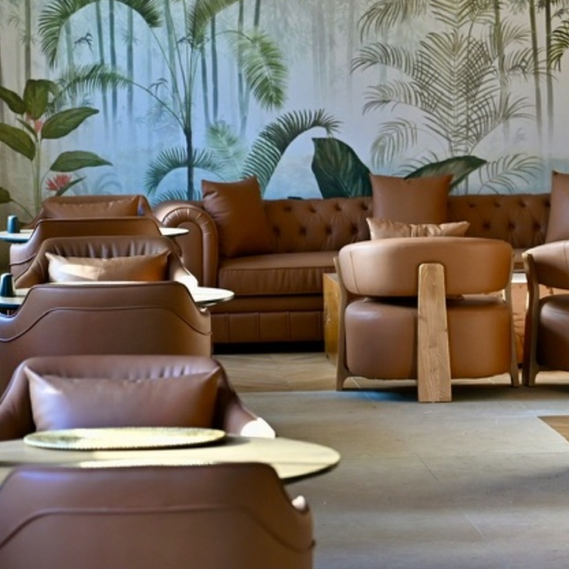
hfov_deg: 10.4
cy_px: 277
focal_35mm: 166
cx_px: 634
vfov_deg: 10.5
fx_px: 3087
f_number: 4
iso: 400
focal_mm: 75
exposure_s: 1/125
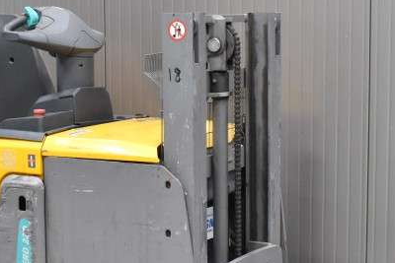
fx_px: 1037
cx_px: 164
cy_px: 156
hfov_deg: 21.5
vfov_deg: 14.5
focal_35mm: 94
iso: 1600
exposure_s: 1/40
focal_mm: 21
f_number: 5
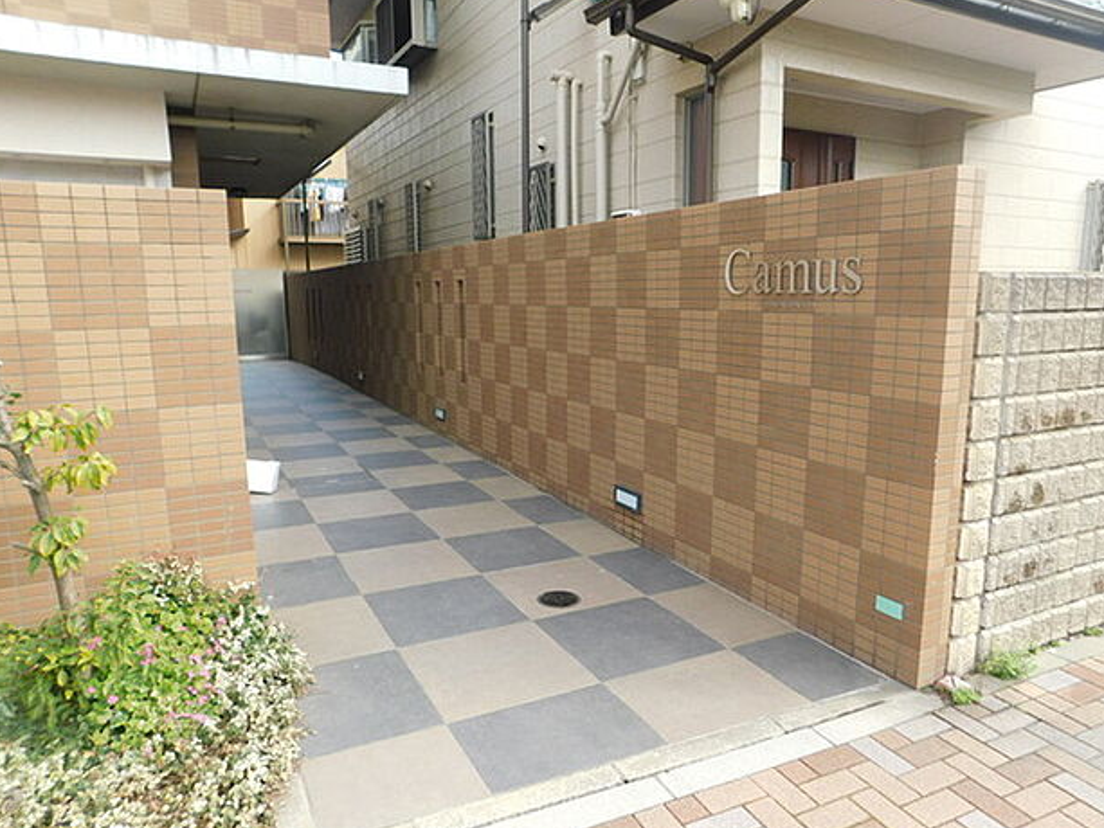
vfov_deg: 56.8
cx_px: 567
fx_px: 766
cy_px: 423
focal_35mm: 24
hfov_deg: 71.6
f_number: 3
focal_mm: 4
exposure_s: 1/400
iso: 200
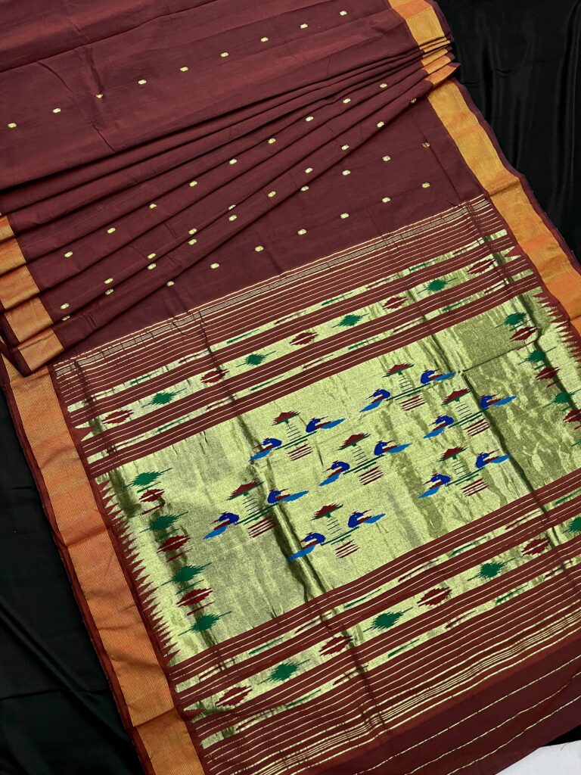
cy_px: 388
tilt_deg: -75.1
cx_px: 290
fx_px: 582
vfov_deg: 67.3
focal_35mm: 26
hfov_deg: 53.1
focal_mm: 5.1
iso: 100
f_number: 1.6
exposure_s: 1/50
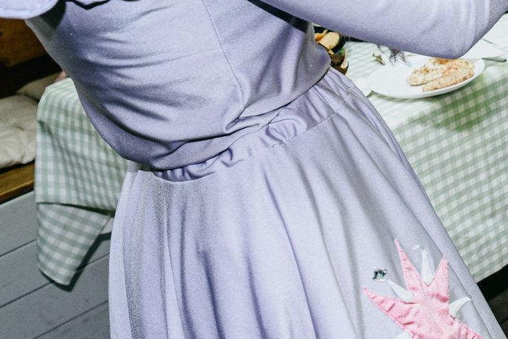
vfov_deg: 15.3
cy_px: 11
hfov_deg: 19.6
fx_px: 1242
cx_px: 796
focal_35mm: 88
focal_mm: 24
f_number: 3.5
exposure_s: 1/160
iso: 320
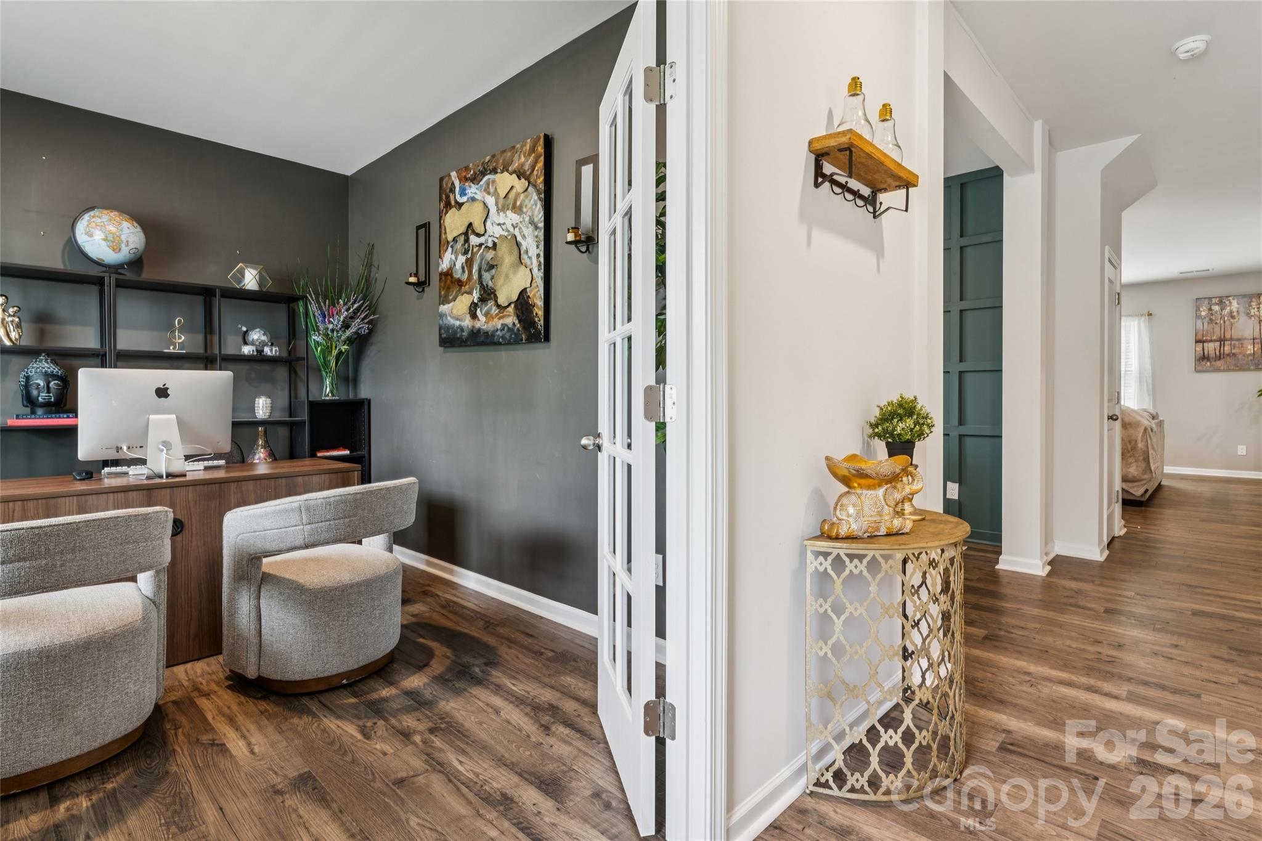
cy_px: 420
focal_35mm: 18
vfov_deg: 68.9
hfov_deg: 91.6
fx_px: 613
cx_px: 631
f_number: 13
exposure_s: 1/1.67
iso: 200
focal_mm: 17.5
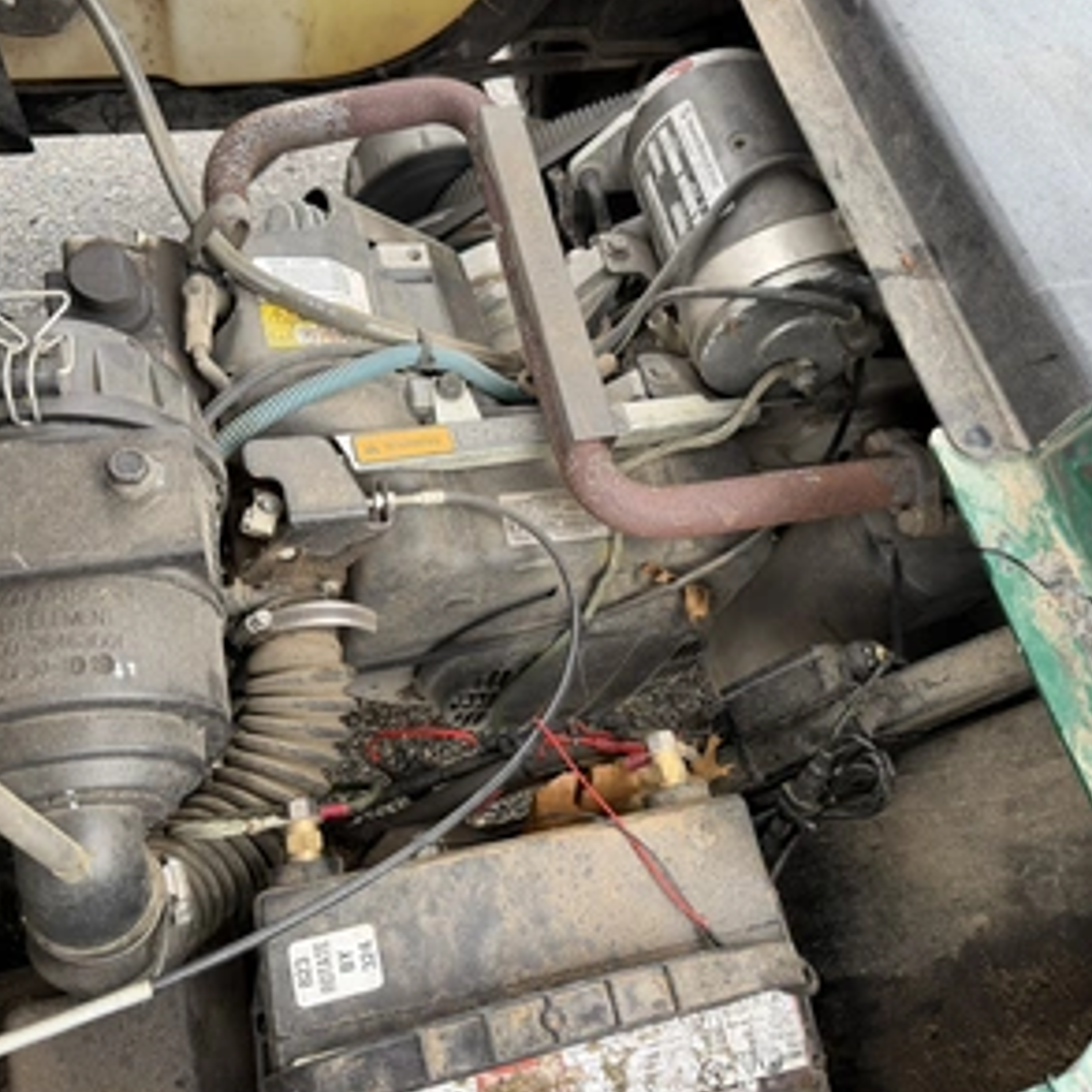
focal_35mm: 29
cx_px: 544
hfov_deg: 55.6
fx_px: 1035
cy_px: 544
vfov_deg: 55.6
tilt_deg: -58.3
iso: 125
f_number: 1.78
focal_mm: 6.76
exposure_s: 1/121
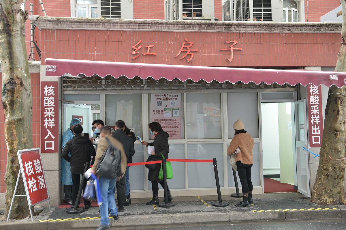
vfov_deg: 33.4
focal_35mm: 40
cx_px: 173
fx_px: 384
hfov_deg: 48.5
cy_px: 115
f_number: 5
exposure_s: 1/13
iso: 640
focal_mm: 40
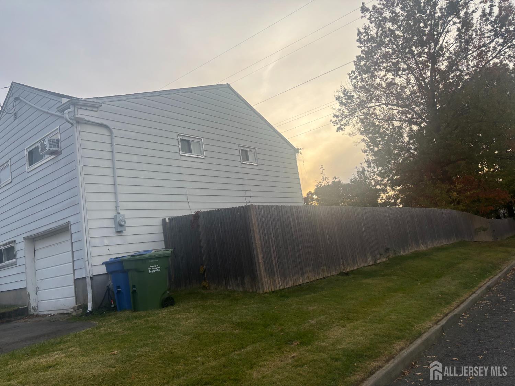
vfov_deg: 53.1
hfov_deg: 67.3
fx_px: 387
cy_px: 193
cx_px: 258
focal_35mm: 26
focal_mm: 5.96
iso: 50
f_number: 1.6
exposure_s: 1/997
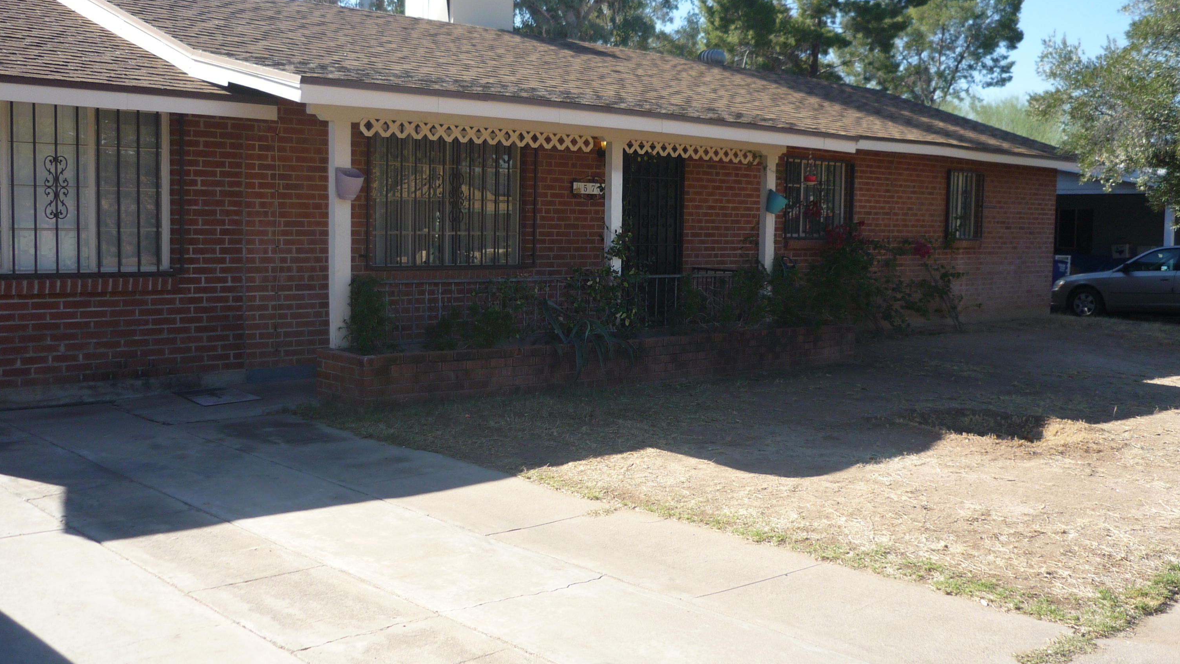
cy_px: 307
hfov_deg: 55.3
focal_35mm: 36
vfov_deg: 32.8
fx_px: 1126
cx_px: 590
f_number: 2.8
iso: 100
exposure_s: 1/640
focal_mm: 5.5
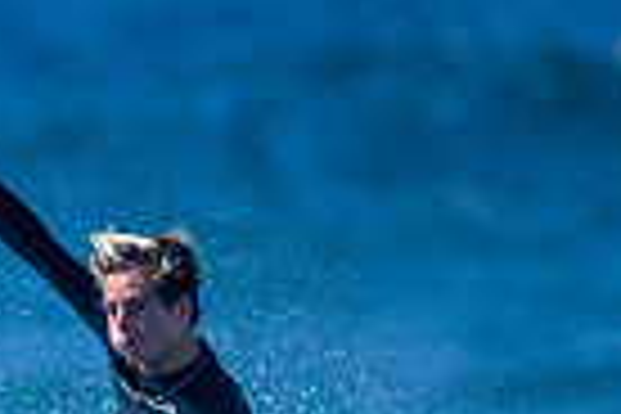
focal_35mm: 4631
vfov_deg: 0.3
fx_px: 79879
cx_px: -448
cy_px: 759
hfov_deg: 0.4
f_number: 6.3
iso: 320
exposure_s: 1/2500
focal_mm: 800
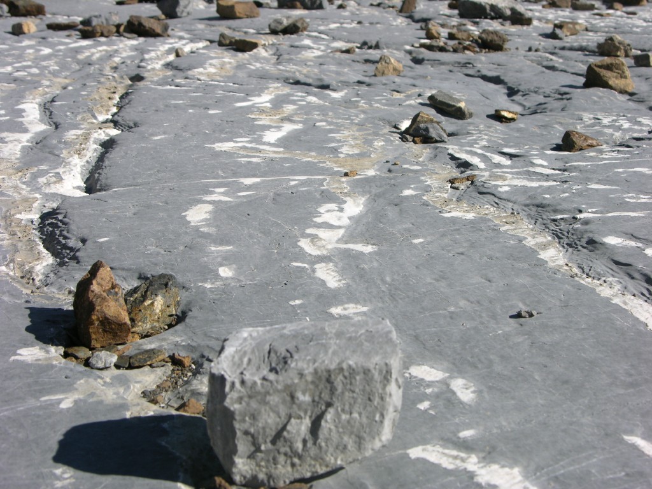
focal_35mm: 66
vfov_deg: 22.3
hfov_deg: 29.4
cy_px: 244
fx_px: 1243
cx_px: 326
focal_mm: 16.8
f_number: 5.8
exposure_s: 1/297
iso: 50
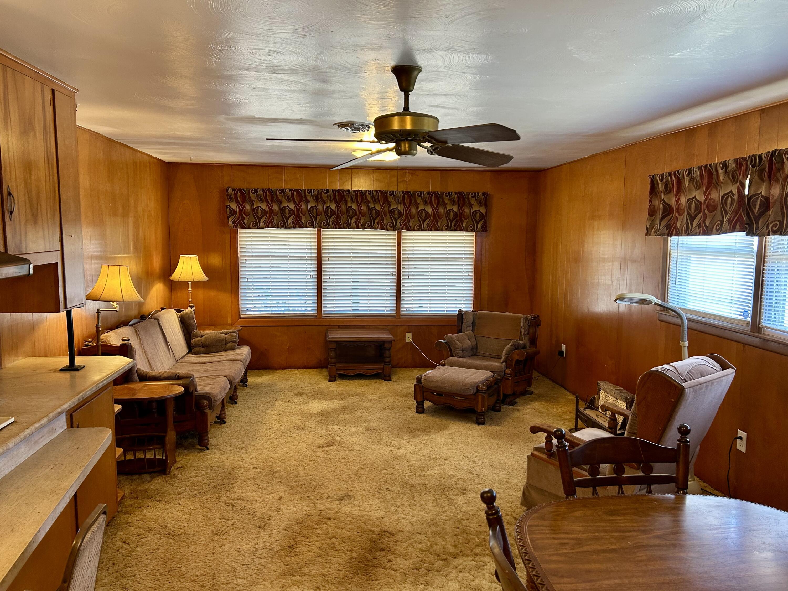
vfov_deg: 53.1
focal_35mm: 26
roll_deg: -0.1
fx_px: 592
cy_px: 296
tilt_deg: -5.7
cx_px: 394
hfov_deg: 67.3
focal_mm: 5.7
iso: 125
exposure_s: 1/60
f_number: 1.5
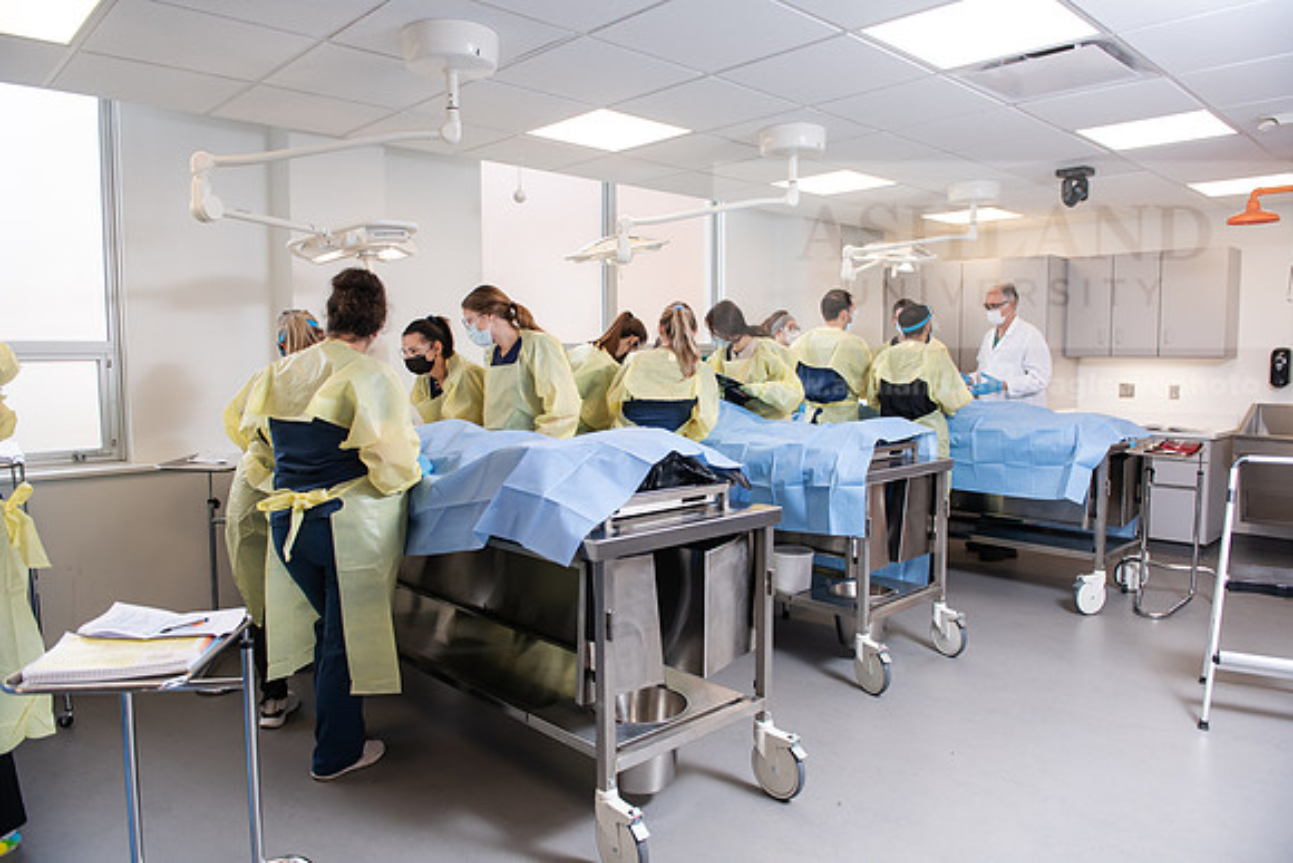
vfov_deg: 53.2
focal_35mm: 24
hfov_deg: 73.7
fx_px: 862
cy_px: 432
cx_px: 646
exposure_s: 1/200
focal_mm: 24
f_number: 4
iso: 500
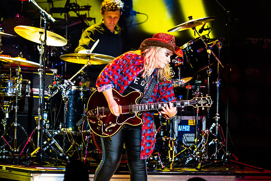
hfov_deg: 3.6
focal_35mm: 578
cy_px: 76
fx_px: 4352
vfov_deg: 2.4
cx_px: 114
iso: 4000
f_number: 5.6
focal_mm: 500
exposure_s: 1/200
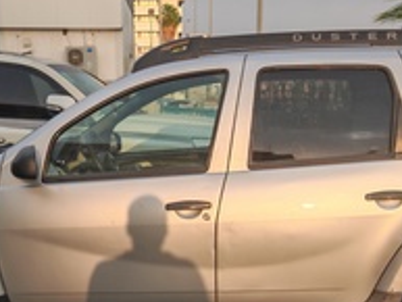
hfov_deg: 30.2
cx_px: 193
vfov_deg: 22.3
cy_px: 284
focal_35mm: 64
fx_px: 744
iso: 50
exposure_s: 1/550
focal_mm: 6.67
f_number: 1.9
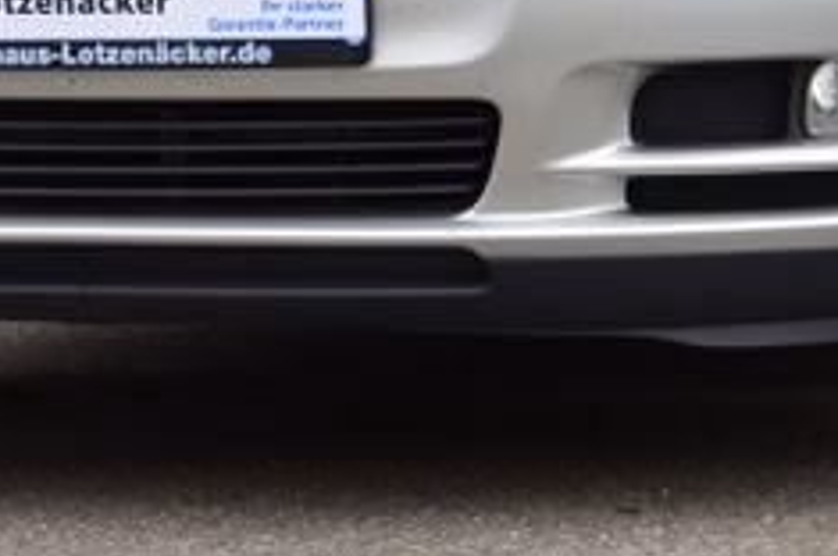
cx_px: 617
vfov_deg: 5.1
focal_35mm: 265
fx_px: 6160
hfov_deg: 7.8
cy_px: -192
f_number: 10
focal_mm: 52
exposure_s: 1/80
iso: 200
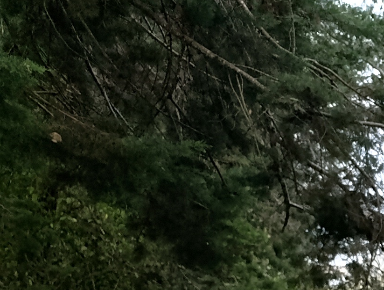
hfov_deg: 13.5
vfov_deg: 12.0
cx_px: 867
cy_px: 515
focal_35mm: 114
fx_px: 1267
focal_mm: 6.14
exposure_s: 1/120
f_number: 1.6
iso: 50
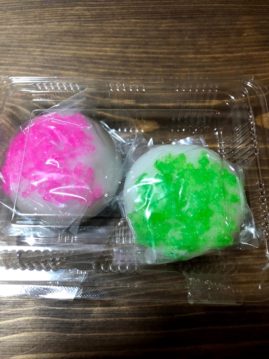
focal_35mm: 28
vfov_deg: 63.4
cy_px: 180
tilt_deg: -68.9
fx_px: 290
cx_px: 134
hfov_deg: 49.7
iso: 50
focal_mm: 3.99
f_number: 1.8
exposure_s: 1/15
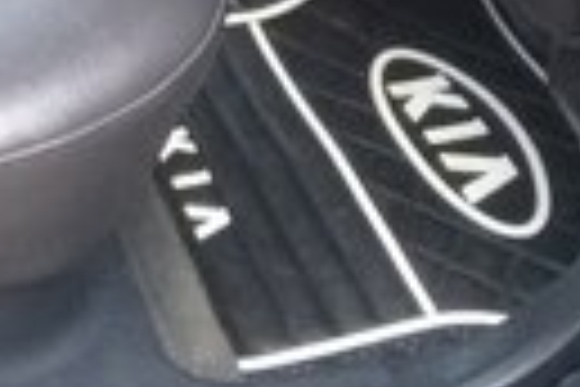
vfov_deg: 10.4
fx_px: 1998
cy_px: -302
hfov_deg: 15.8
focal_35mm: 124
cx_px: -139
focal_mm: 3.3
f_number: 2.2
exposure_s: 1/33
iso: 160
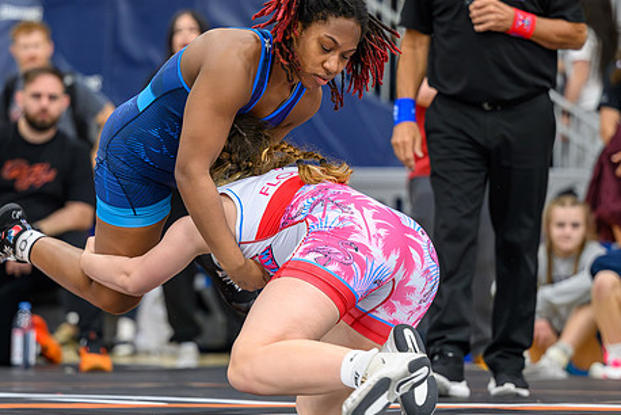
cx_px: 261
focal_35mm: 209
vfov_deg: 6.6
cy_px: 213
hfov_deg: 9.8
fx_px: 3607
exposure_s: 1/800
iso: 3200
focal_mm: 125
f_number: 2.8
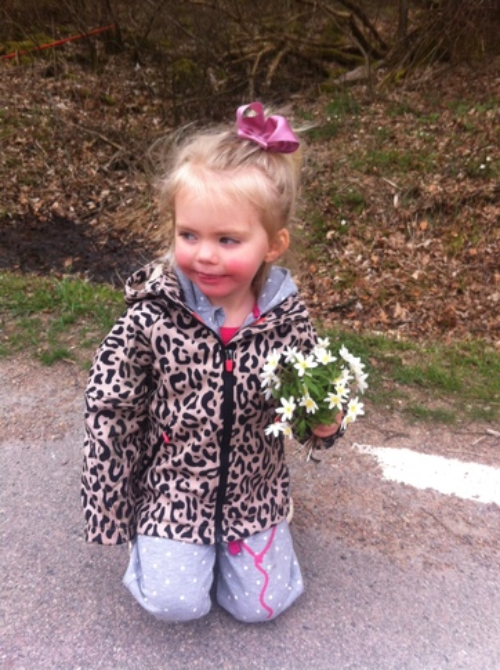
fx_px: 676
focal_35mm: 35
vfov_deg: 52.7
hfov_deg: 40.6
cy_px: 335
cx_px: 250
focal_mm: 3.85
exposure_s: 1/293
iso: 80
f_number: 2.8
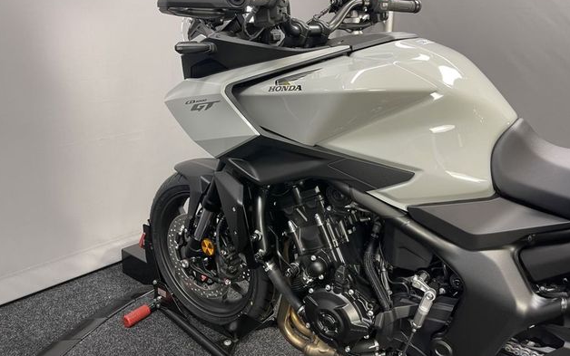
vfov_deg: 46.0
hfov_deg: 68.4
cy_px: 161
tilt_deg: -17.3
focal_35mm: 27
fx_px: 420
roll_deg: -1.8
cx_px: 284
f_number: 1.6
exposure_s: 1/50
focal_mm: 5.1
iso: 100
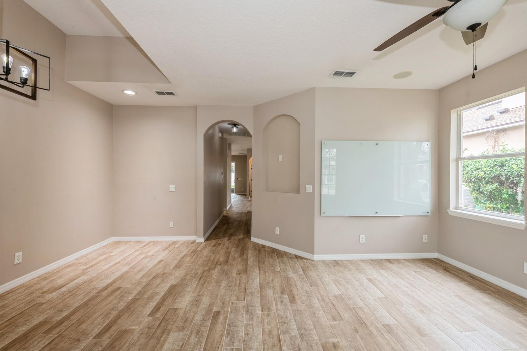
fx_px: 205
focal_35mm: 14
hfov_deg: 104.3
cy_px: 176
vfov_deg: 81.2
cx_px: 264
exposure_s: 1/3
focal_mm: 14
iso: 100
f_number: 11
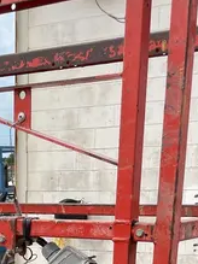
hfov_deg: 16.4
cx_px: -27
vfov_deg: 19.8
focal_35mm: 87
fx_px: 664
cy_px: 383
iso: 50
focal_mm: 4.2
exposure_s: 1/4000
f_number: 1.6
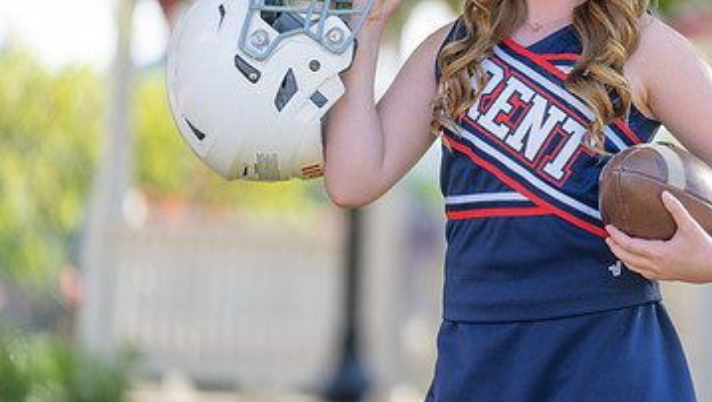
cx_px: 557
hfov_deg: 7.0
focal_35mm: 307
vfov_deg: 4.0
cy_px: 130
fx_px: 5800
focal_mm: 181
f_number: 2.8
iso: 100
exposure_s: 1/320
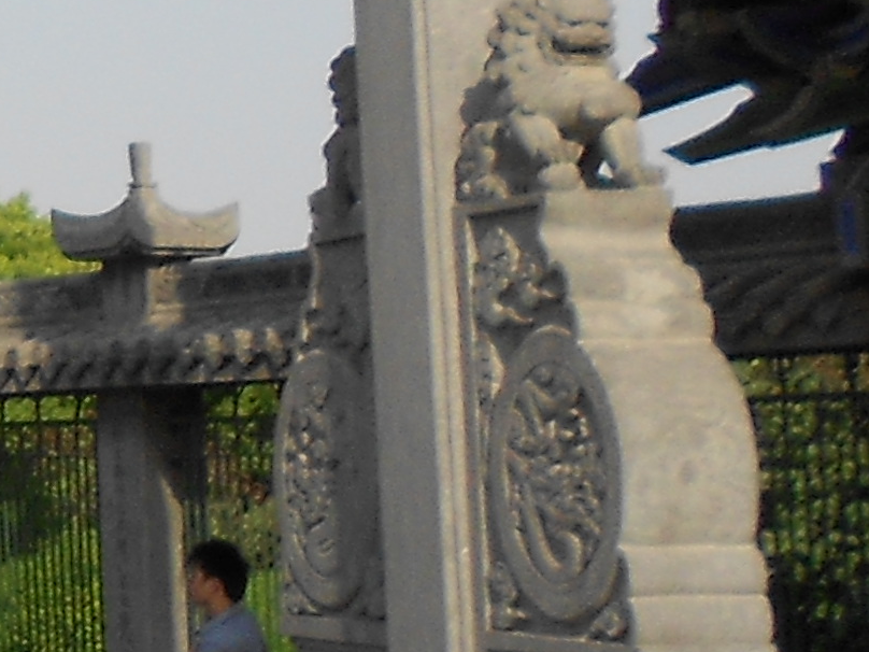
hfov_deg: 11.7
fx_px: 3489
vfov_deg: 10.6
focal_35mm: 139
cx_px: -1183
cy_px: 23
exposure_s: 1/800
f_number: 3.2
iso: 80
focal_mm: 4.6
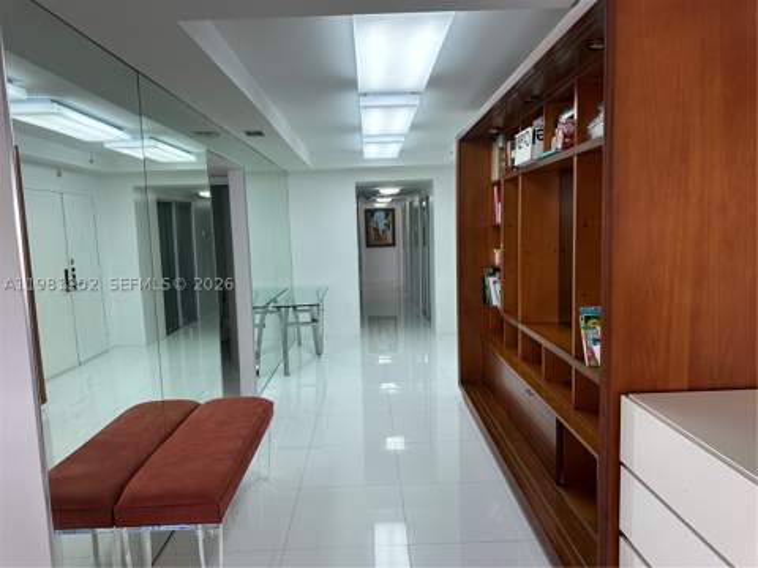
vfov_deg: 56.8
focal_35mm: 24
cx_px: 379
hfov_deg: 71.6
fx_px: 526
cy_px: 284
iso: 100
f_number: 1.78
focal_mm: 6.86
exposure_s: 1/120
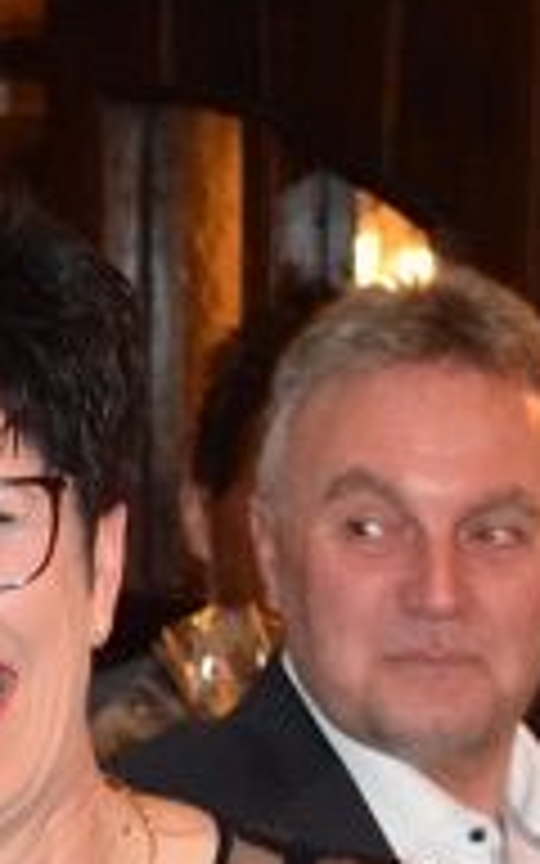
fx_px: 5086
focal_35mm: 216
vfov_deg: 9.7
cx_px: -434
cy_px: 806
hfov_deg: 6.0
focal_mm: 34
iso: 3200
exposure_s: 1/60
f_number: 4.5
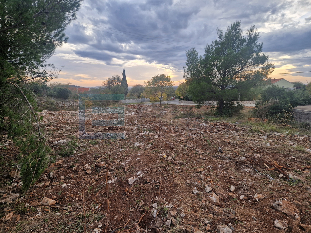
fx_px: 207
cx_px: 156
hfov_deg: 73.9
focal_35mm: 23
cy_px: 116
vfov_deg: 58.9
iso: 50
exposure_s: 1/255
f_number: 1.8
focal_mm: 5.4
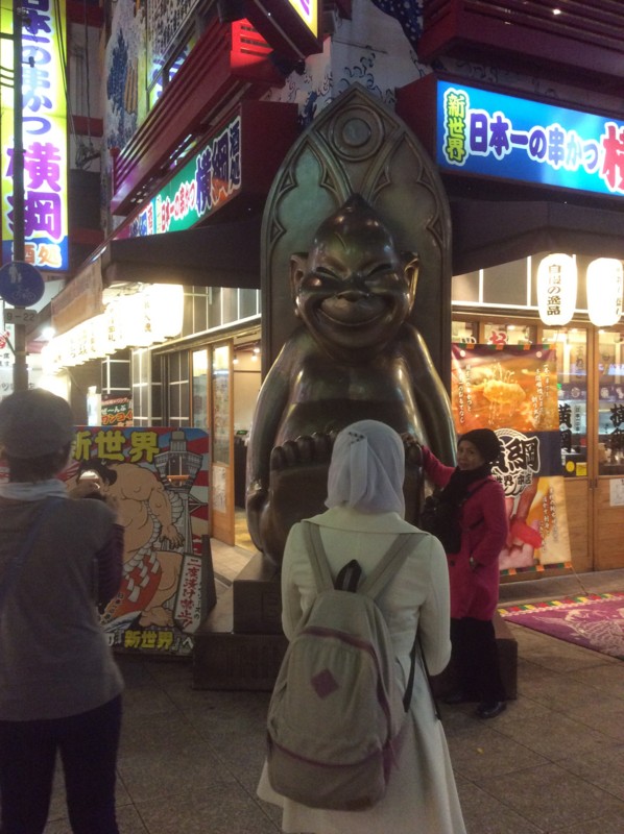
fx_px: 771
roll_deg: +0.2
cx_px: 312
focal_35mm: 32
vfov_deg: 56.9
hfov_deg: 44.1
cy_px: 417
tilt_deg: -0.8
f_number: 2.4
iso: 200
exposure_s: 1/24
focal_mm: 3.3
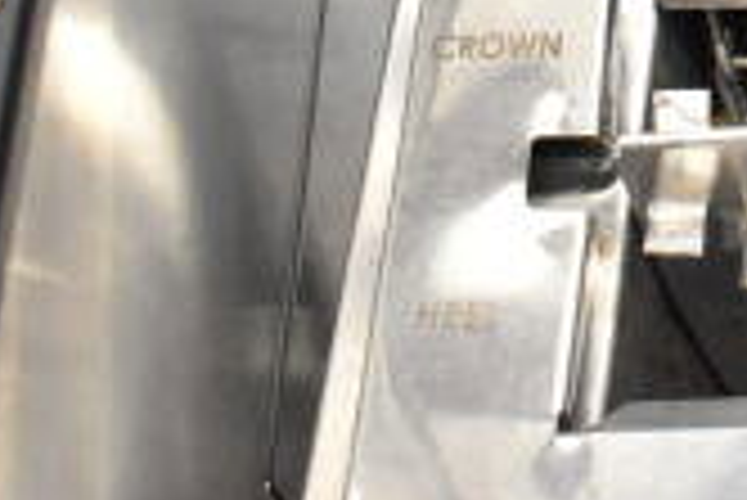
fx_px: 2741
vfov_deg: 10.4
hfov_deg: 14.0
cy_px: 101
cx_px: 1305
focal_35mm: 132
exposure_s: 1/40
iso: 1600
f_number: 3.8
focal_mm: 24
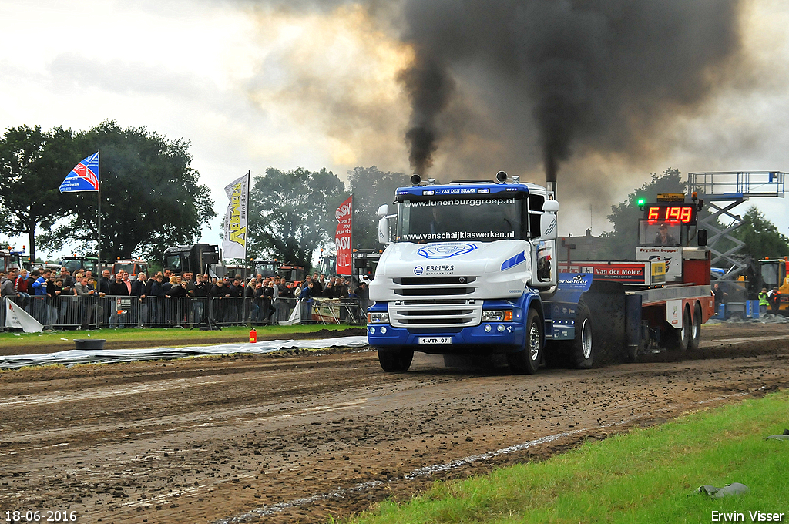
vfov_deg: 14.0
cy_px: 262
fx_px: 2134
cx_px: 394
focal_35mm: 98
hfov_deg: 20.9
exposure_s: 1/640
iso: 800
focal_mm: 65
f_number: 5.3
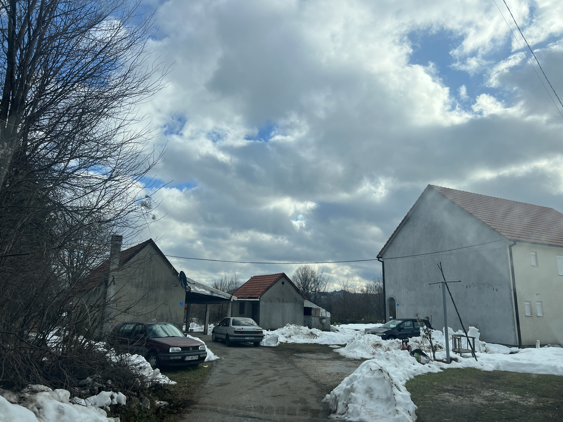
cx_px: 282
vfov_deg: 53.1
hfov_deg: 67.3
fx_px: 423
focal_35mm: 26
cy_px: 211
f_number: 1.5
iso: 50
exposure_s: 1/4630
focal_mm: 5.7
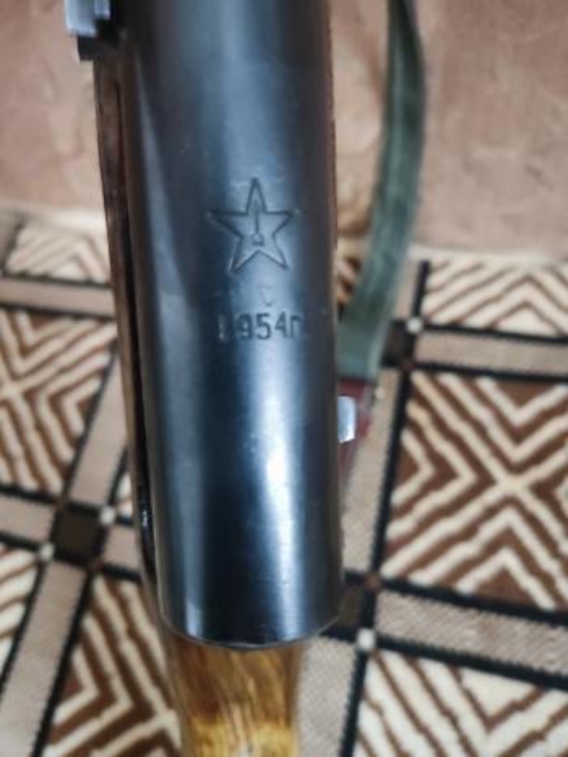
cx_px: 284
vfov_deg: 69.4
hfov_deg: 54.9
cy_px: 378
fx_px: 547
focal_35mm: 25
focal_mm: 4.71
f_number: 1.79
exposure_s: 1/20
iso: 2410
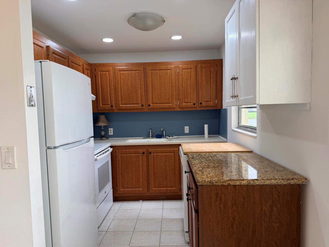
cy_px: 128
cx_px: 166
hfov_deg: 69.4
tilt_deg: -3.9
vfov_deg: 54.9
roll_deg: +1.0
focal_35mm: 25
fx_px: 238
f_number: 1.78
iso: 64
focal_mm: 6.76
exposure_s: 1/120
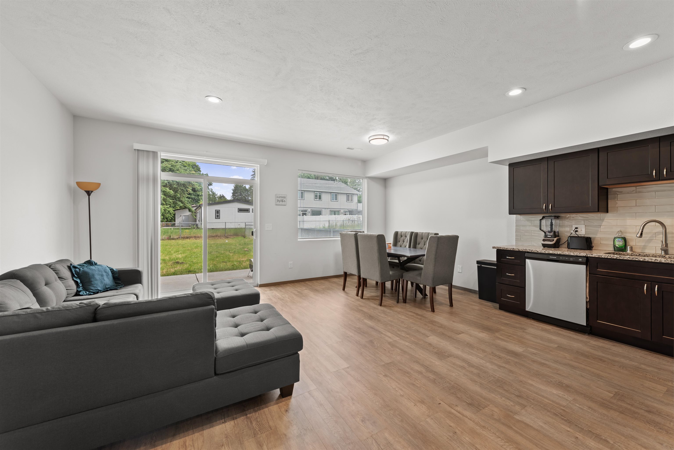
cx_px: 337
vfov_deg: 81.2
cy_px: 225
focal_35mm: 14
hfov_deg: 104.2
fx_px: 262
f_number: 8
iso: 100
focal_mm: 14
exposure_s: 1
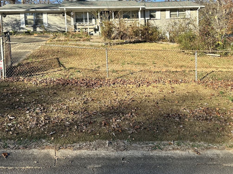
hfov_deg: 51.3
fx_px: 242
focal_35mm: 36
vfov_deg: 39.1
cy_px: 55
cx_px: 110
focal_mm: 6.86
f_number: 1.78
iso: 80
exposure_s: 1/2299
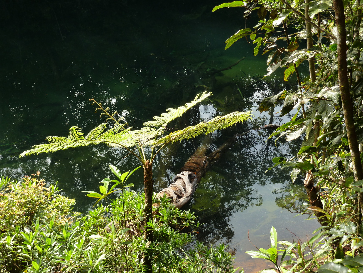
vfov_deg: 26.6
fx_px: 577
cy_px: 136
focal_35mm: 55
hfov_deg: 34.9
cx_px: 182
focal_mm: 9.1
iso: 125
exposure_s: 1/100
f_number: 3.9
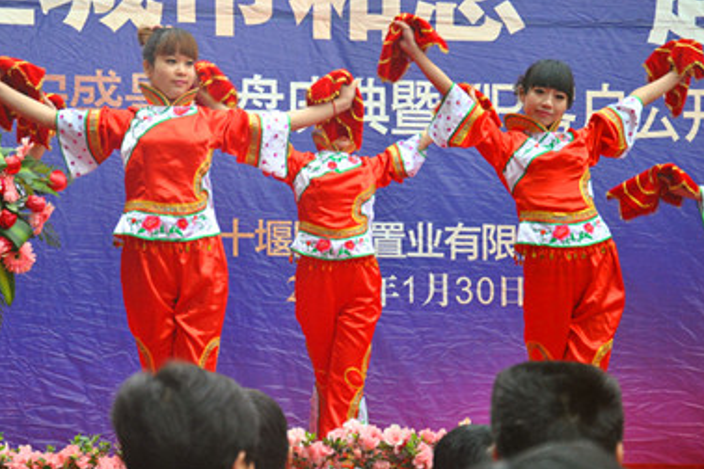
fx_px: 2562
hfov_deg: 15.6
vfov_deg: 10.5
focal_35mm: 131
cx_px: 253
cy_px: 192
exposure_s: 1/100
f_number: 5.3
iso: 800
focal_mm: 66
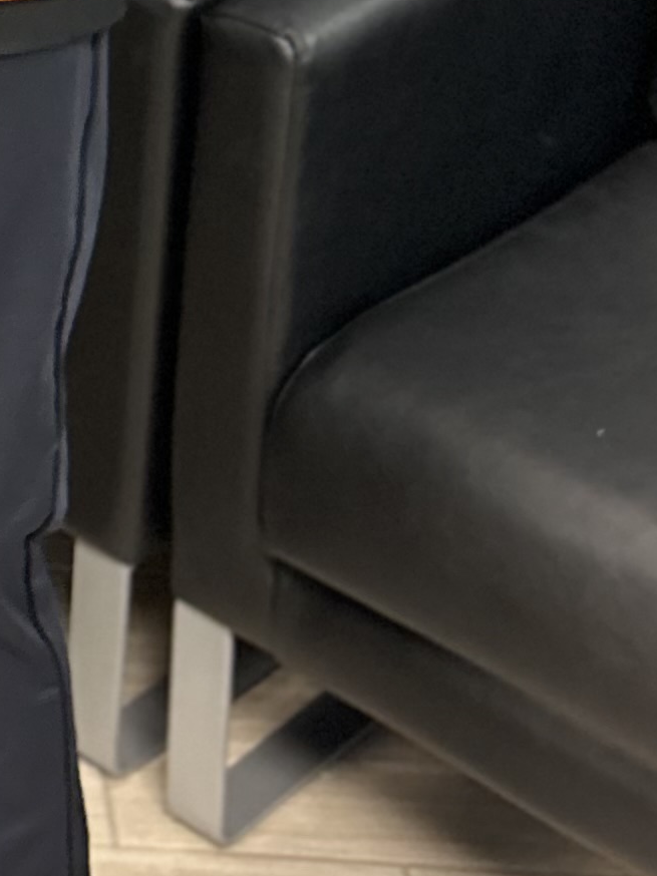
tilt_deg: -15.9
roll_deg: -0.5
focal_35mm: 120
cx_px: -485
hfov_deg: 11.5
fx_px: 3038
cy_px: -544
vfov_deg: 14.9
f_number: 1.5
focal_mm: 5.7
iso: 250
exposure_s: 1/60
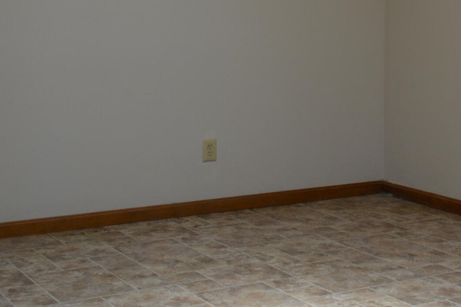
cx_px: 428
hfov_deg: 25.4
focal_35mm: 77
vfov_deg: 17.5
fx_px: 986
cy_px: 36
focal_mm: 18
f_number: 5
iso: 400
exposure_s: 1/100
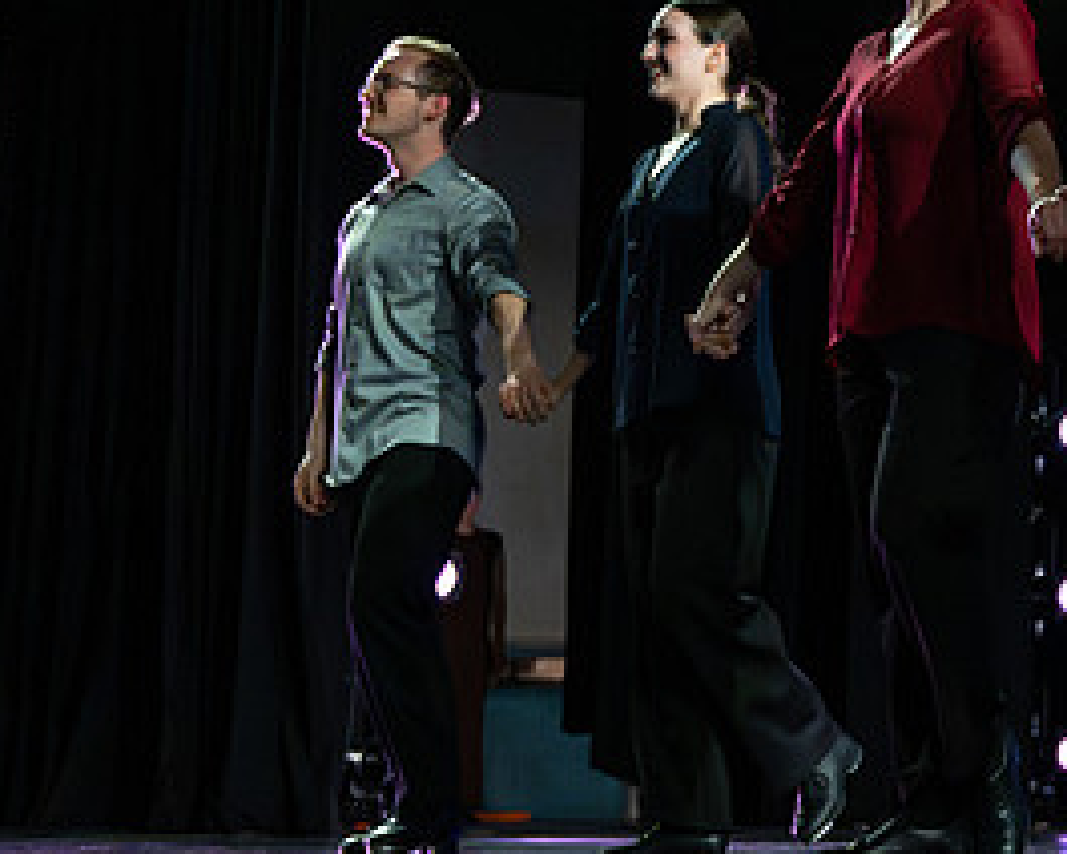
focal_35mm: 110
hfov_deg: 16.7
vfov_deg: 13.9
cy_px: 137
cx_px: 1310
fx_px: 3474
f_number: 4
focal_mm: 38
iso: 5000
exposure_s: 1/200
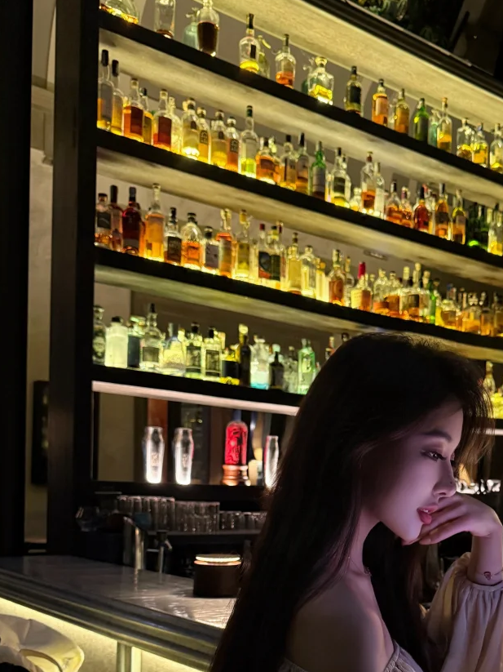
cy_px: 515
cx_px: 383
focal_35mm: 42
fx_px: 814
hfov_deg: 33.6
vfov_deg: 43.2
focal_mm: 6.76
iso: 320
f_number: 1.78
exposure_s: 1/49
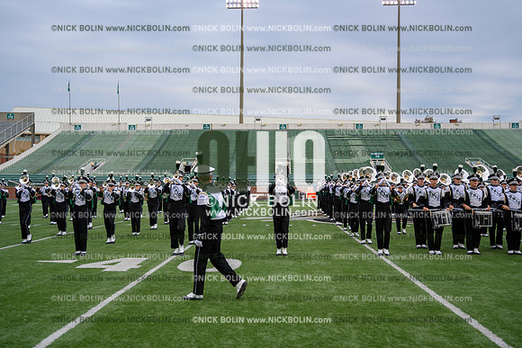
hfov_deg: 51.9
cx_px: 261
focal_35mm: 37
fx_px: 537
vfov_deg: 36.0
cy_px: 174
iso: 125
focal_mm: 37
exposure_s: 1/500
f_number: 4
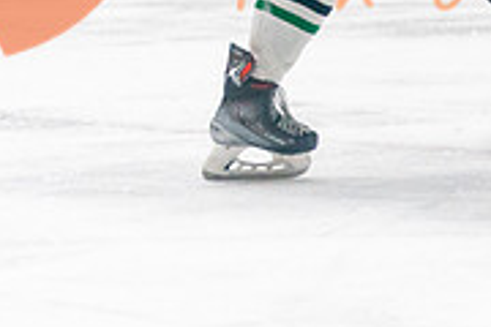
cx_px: 739
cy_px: -13
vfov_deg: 2.7
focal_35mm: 511
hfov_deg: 4.0
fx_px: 6969
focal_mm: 101
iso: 4000
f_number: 2.8
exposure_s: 1/1600
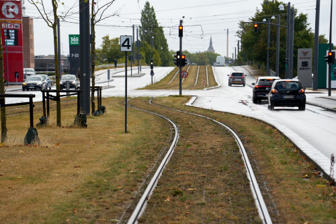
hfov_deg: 11.4
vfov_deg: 7.6
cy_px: 112
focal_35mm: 180
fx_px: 1679
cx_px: 168
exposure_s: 1/750
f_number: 8
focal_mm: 180
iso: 400
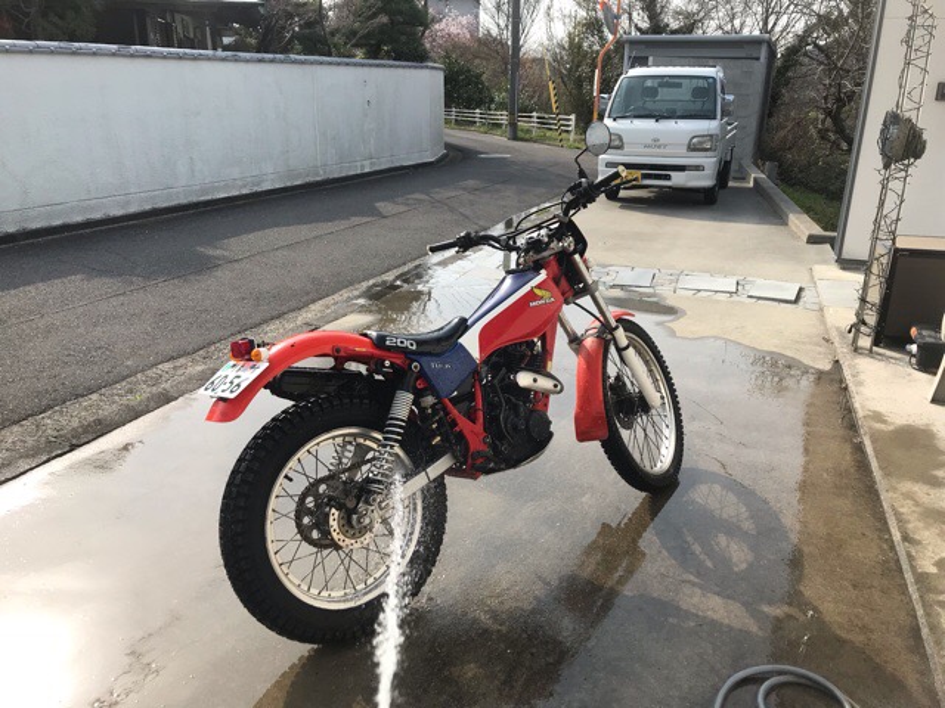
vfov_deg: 49.7
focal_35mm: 28
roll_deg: -0.9
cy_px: 354
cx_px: 472
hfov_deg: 63.4
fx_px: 764
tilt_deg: -19.2
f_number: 1.8
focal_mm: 3.99
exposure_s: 1/1451
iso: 20
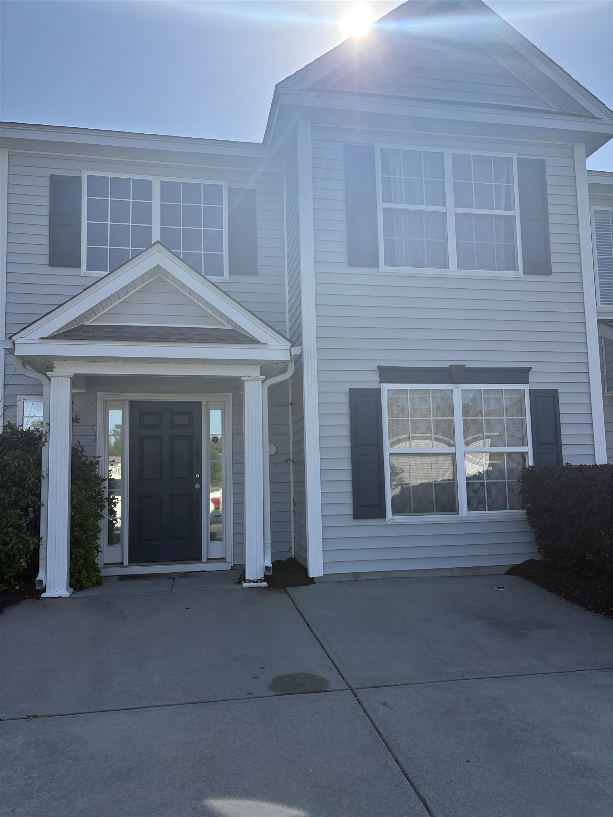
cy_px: 408
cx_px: 306
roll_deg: +1.6
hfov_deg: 53.1
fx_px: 614
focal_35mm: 26
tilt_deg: +6.8
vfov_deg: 67.3
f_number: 1.6
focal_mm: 5.96
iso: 64
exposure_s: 1/5348
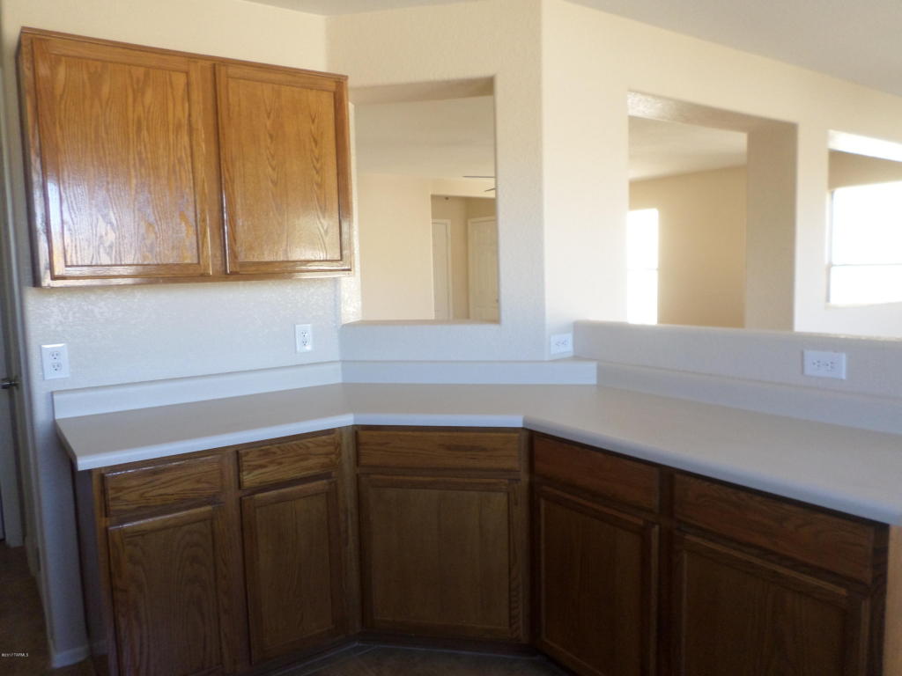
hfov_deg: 69.4
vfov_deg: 54.9
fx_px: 651
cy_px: 338
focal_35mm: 25
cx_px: 451
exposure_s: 1/30
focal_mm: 4.5
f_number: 2.5
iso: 160
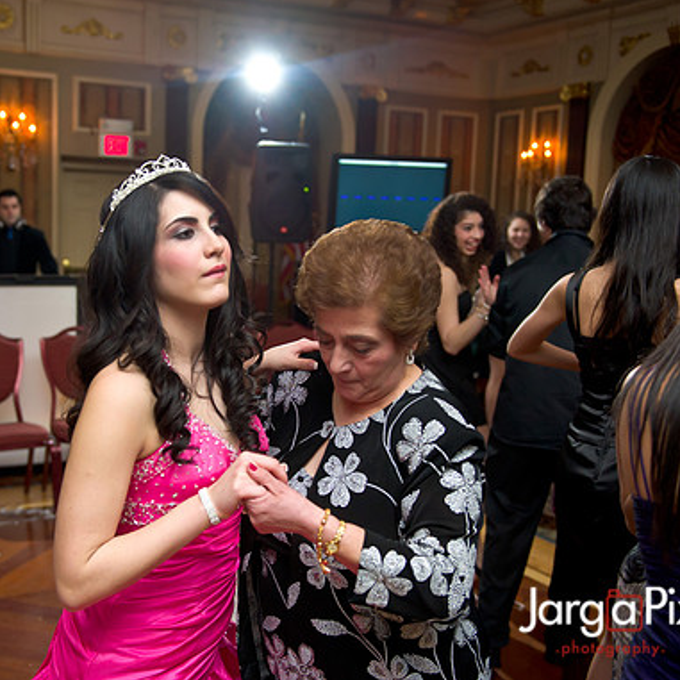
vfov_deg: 38.3
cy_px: 337
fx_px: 978
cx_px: 245
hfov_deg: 38.0
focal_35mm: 44
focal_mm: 34
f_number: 3.2
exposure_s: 1/125
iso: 1600
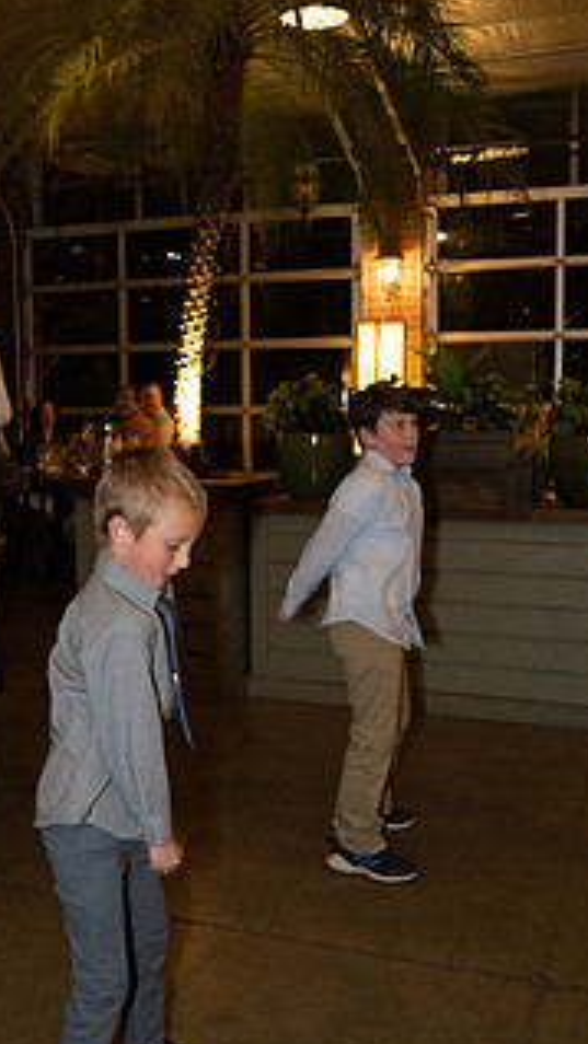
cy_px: 515
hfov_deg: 29.5
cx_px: 184
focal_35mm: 40
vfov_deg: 50.5
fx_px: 1108
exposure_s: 1/125
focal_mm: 27
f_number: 3.5
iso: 1000
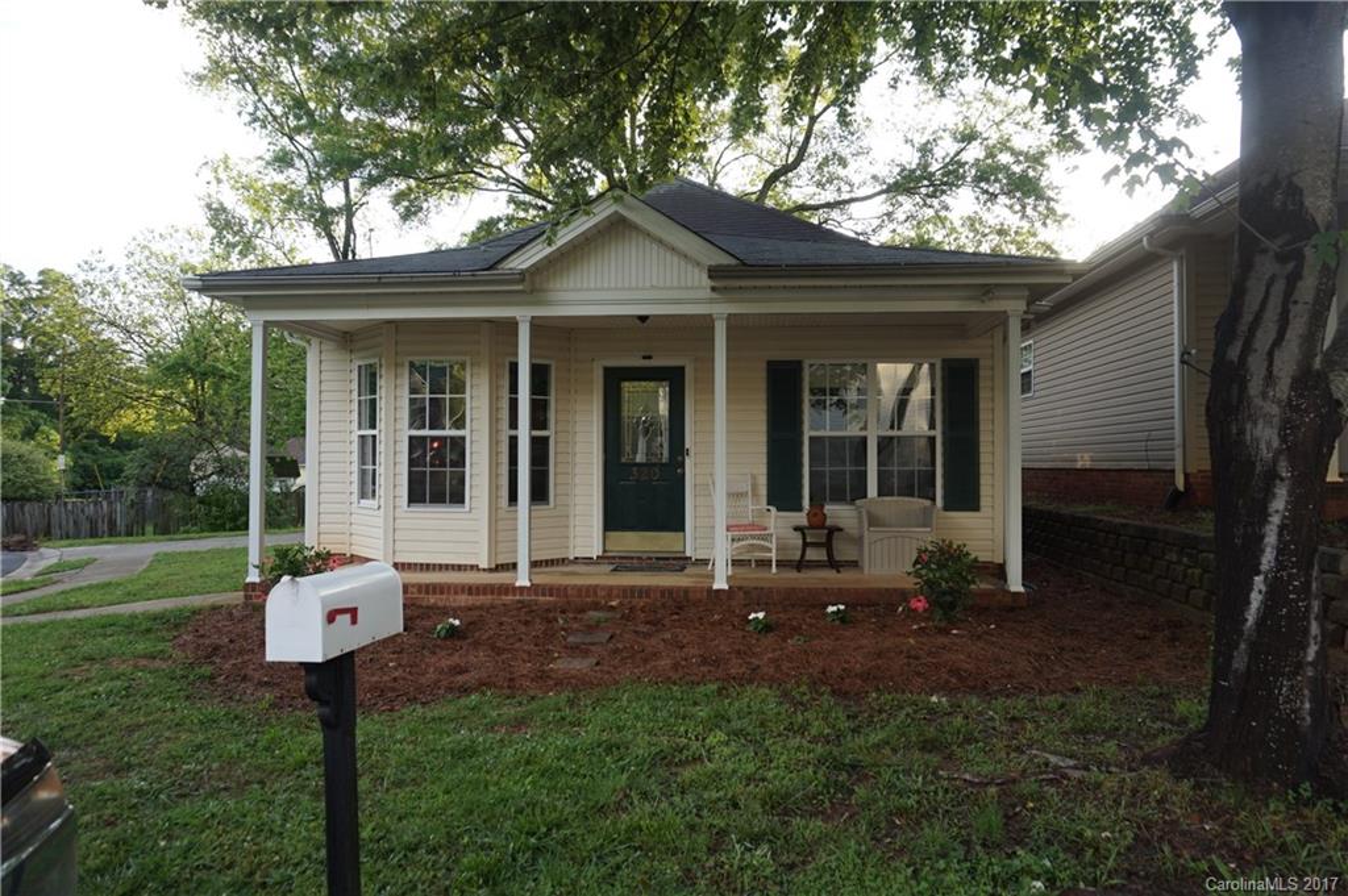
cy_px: 448
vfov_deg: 53.1
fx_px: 898
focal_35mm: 24
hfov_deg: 73.8
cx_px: 674
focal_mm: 16
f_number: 5
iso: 100
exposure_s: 1/80
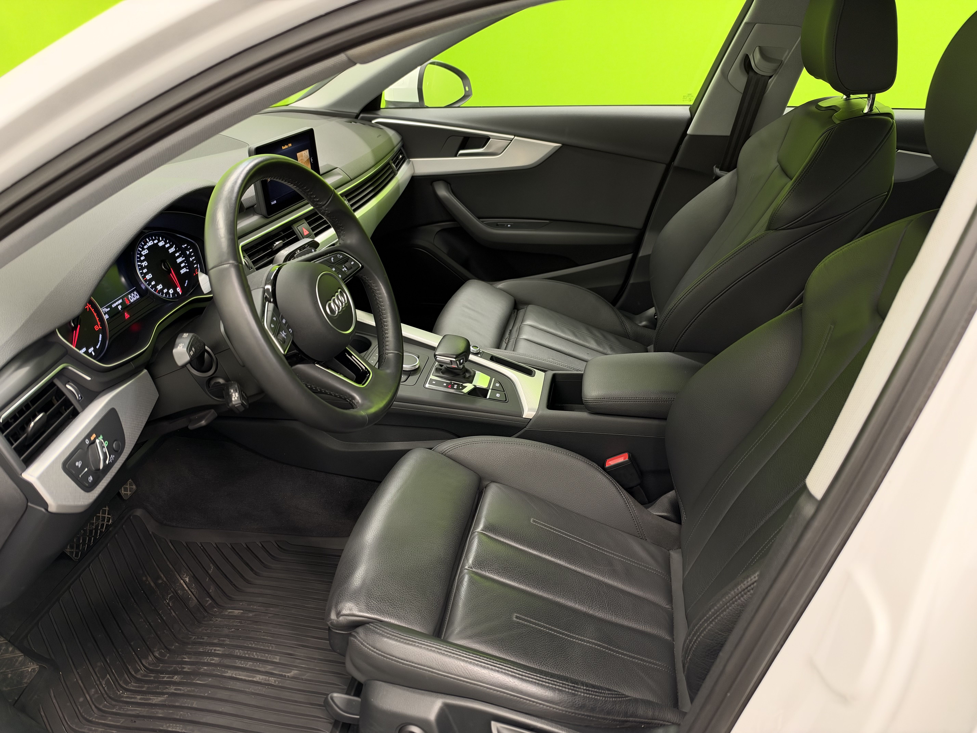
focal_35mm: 24
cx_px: 488
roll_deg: -0.1
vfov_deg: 56.8
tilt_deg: -28.7
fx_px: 677
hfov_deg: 71.6
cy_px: 366
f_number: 1.48
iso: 320
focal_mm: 6.93
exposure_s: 1/50
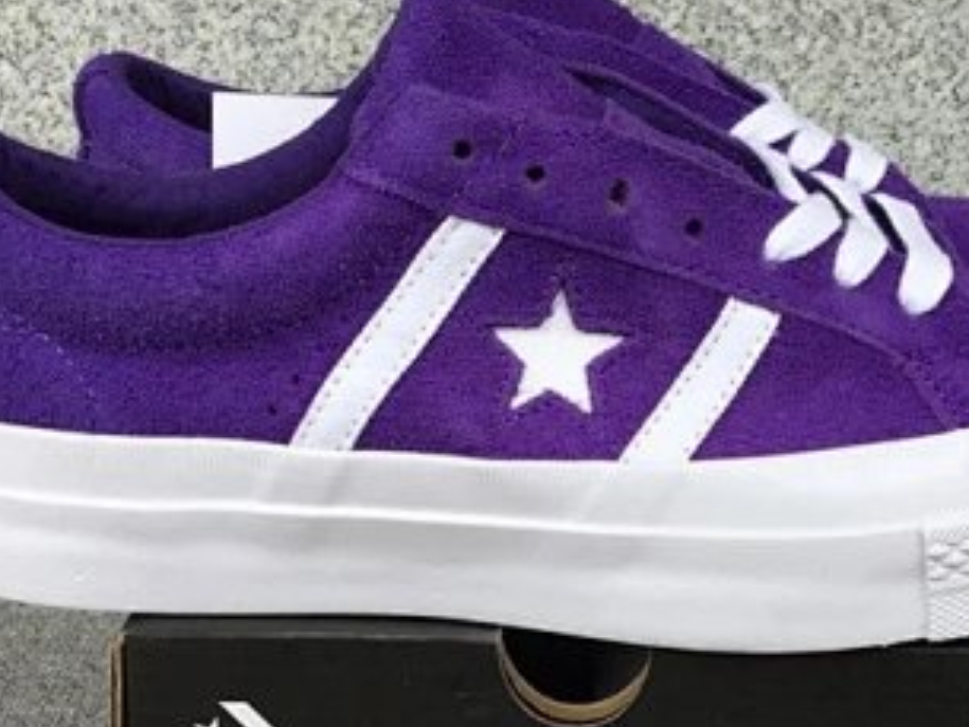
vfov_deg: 22.4
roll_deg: -0.9
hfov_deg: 29.7
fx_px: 1820
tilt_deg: -20.3
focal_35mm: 65
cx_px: 604
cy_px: 533
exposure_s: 1/128
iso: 25
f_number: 2.4
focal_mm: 3.3
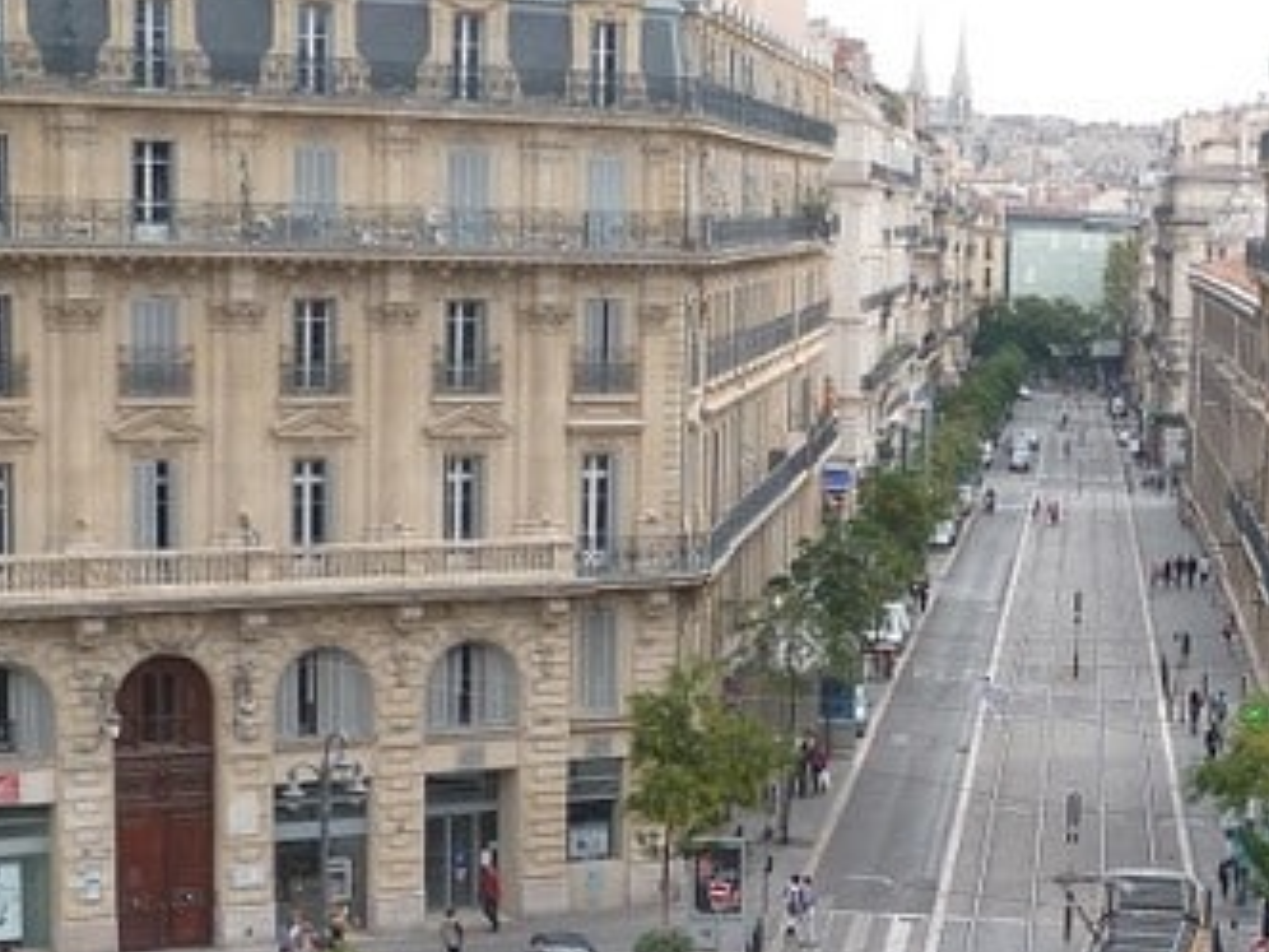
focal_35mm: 94
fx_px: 3446
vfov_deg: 15.5
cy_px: 937
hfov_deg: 20.6
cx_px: 1017
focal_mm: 7
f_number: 3.2
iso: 80
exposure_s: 1/320
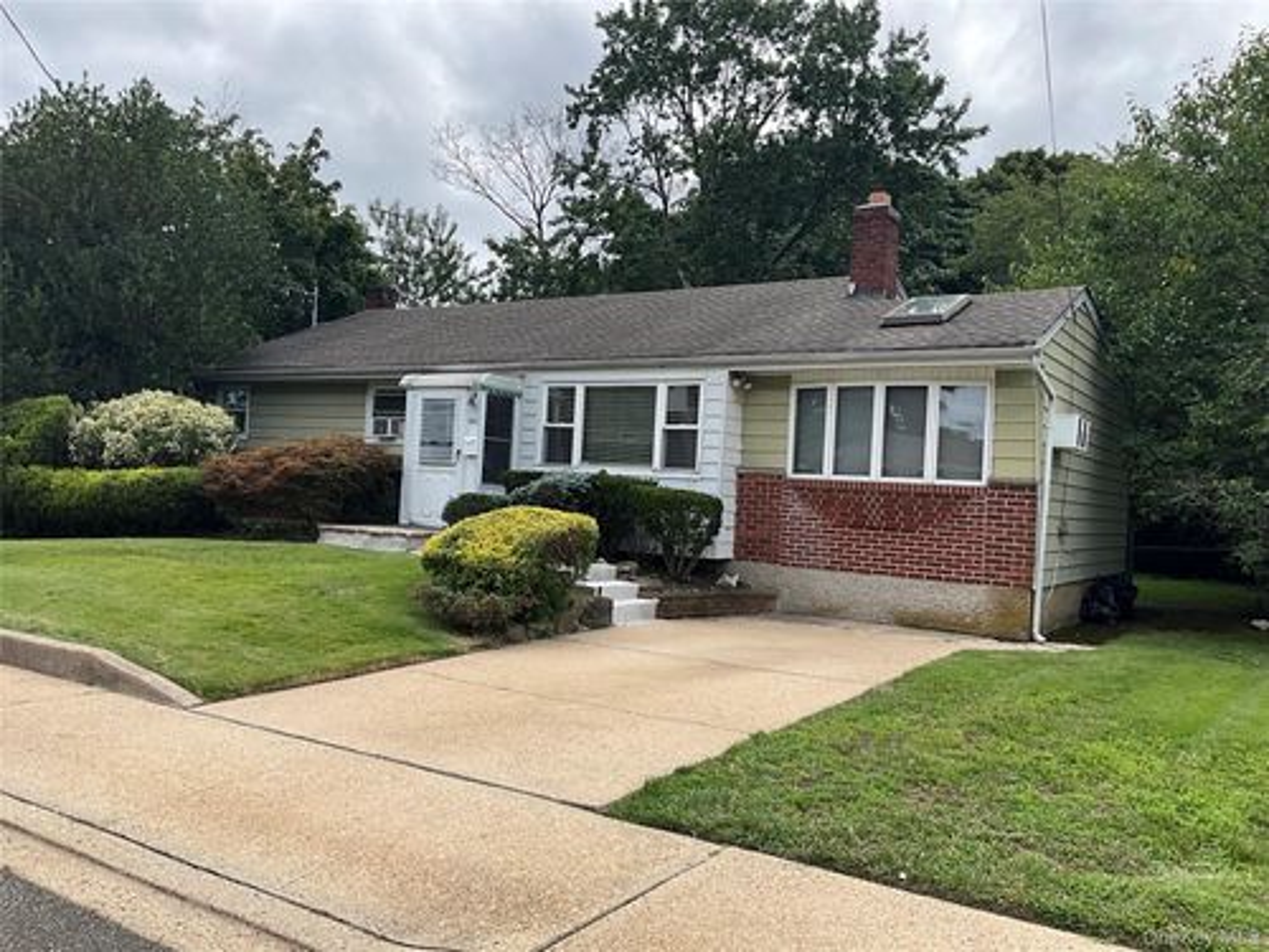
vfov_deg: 48.2
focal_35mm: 29
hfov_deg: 61.7
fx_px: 1063
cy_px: 476
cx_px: 634
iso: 25
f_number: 1.8
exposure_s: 1/1451
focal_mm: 3
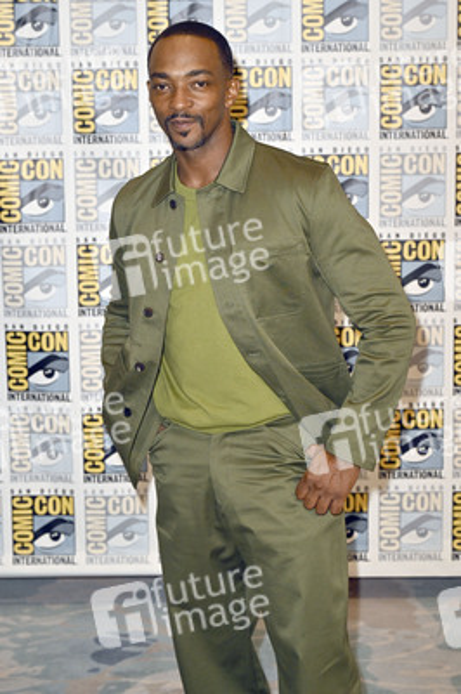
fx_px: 1251
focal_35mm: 65
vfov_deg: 31.0
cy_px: 347
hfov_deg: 20.9
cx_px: 230
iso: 2500
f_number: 5
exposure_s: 1/250
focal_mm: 65
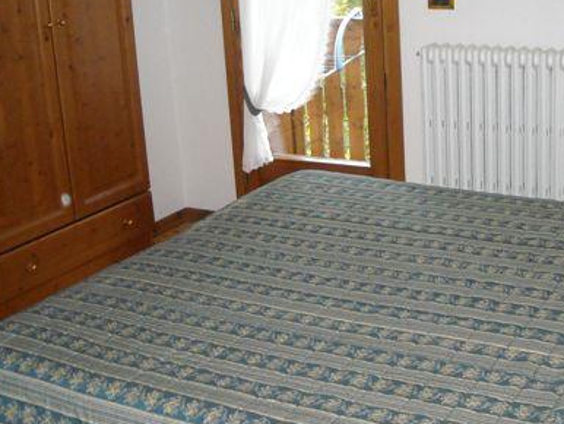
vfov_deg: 25.2
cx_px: 364
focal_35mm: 58
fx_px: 946
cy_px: 171
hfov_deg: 33.0
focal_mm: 5.7
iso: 400
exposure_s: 1/60
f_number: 2.8
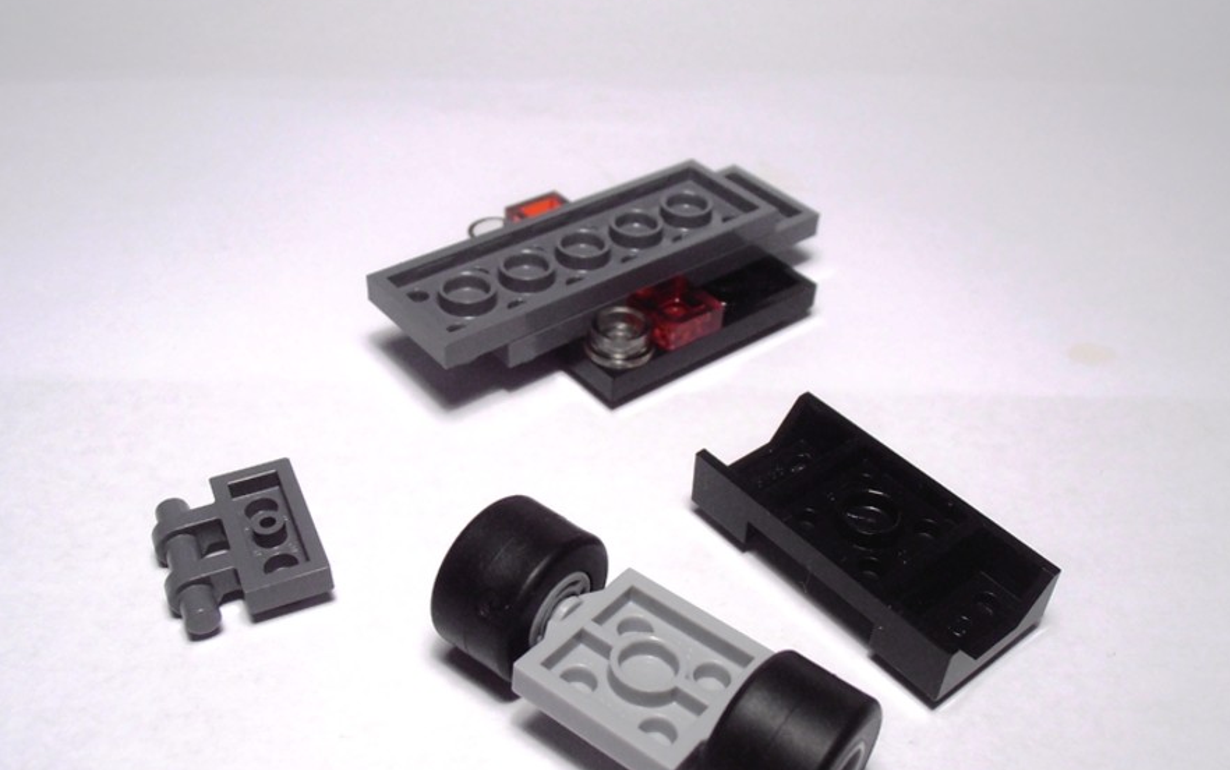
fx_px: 1341
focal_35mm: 40
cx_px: 616
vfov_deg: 32.0
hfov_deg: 49.3
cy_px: 450
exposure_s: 1/60
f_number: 3.9
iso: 80
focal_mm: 6.61
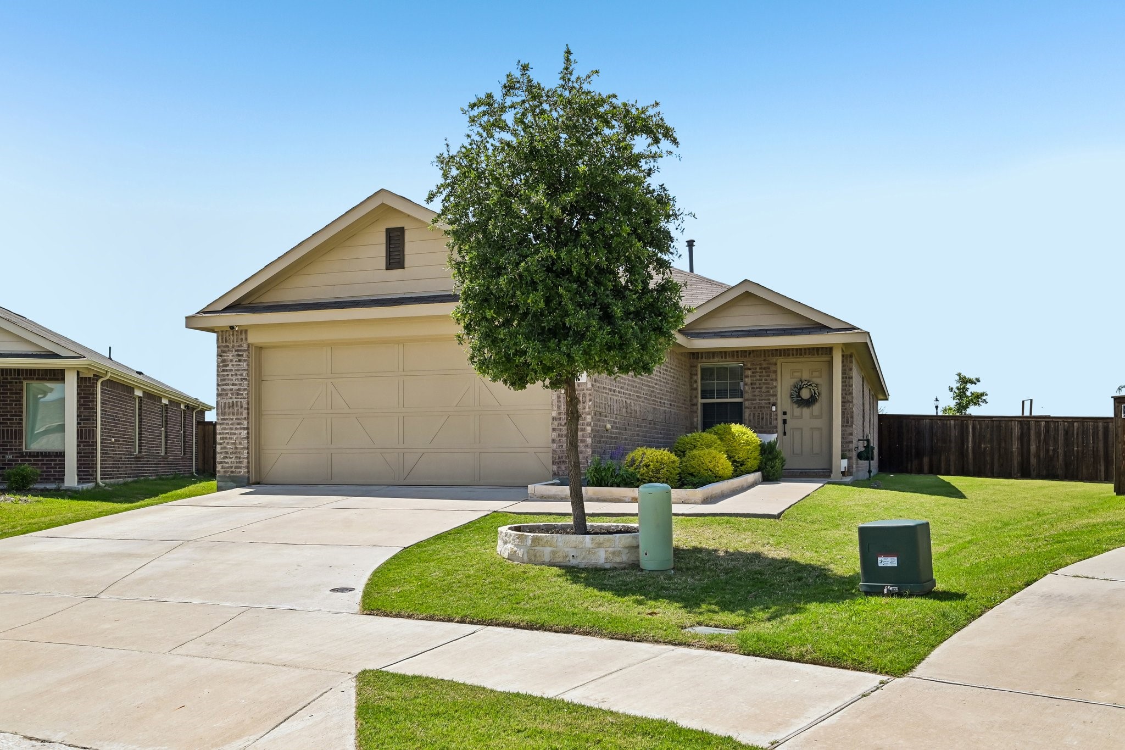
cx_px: 562
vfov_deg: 43.6
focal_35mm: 30
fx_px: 937
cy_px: 375
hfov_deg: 61.9
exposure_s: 1/1250
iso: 400
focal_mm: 30
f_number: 8
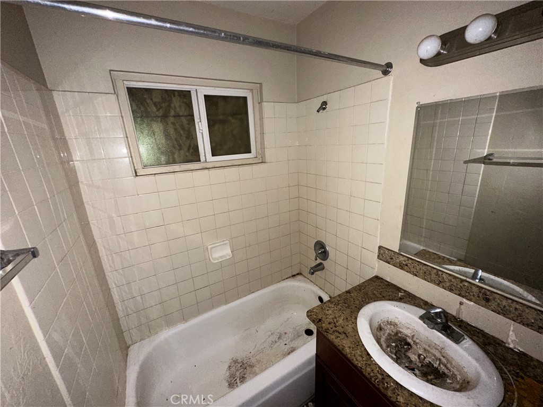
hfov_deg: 102.1
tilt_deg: -17.5
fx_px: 220
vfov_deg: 85.7
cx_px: 272
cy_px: 204
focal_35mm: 14
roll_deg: +2.7
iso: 125
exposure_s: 1/34
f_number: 2.2
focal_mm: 2.22
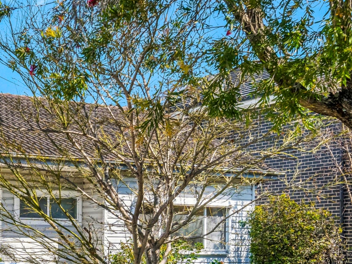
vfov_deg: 23.9
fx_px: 610
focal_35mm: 60
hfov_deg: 28.2
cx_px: -67
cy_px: 226
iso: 800
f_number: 11
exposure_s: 1/160
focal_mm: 24
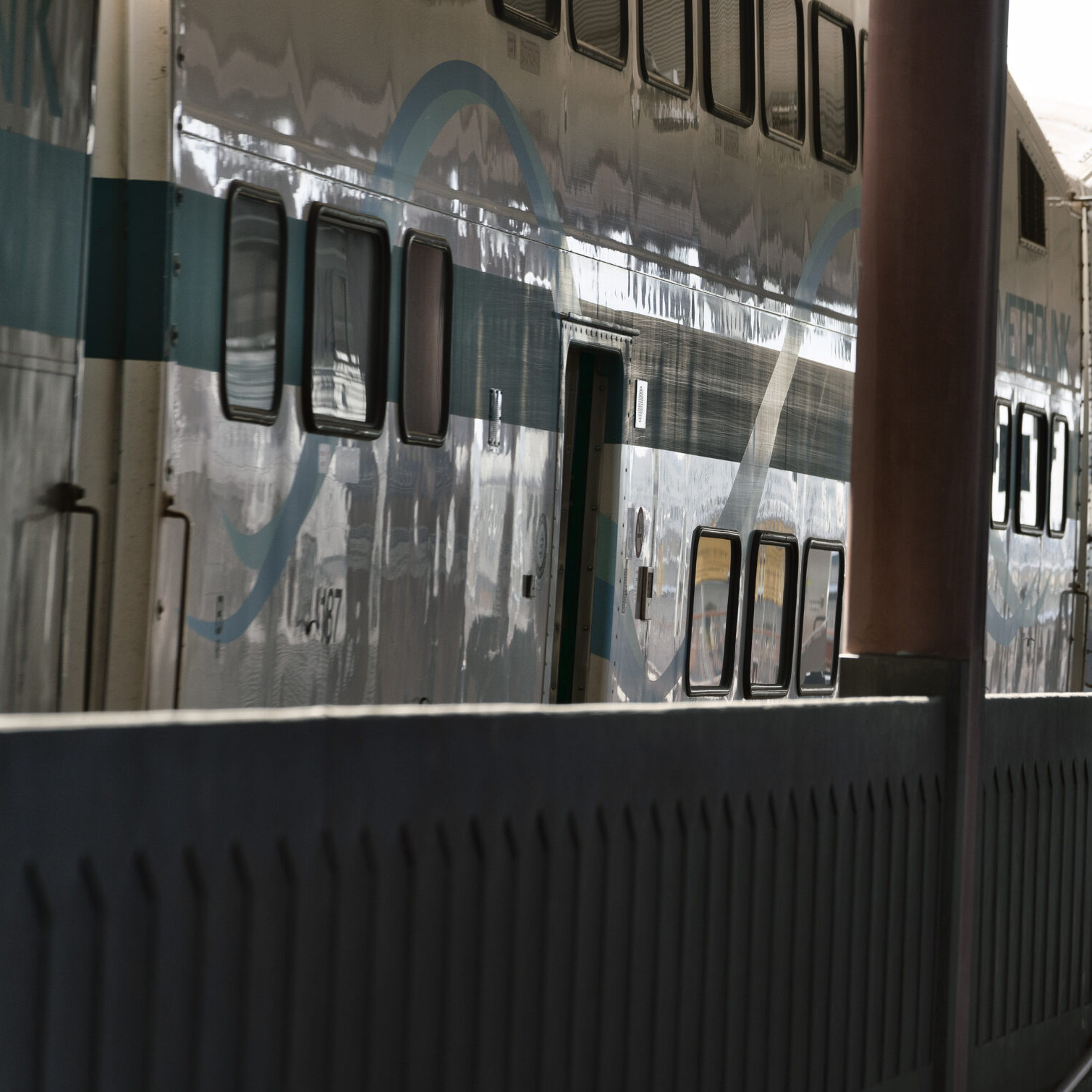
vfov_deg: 6.7
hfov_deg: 6.7
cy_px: 507
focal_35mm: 261
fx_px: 9315
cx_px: 923
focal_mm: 181
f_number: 6.3
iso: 250
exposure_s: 1/250
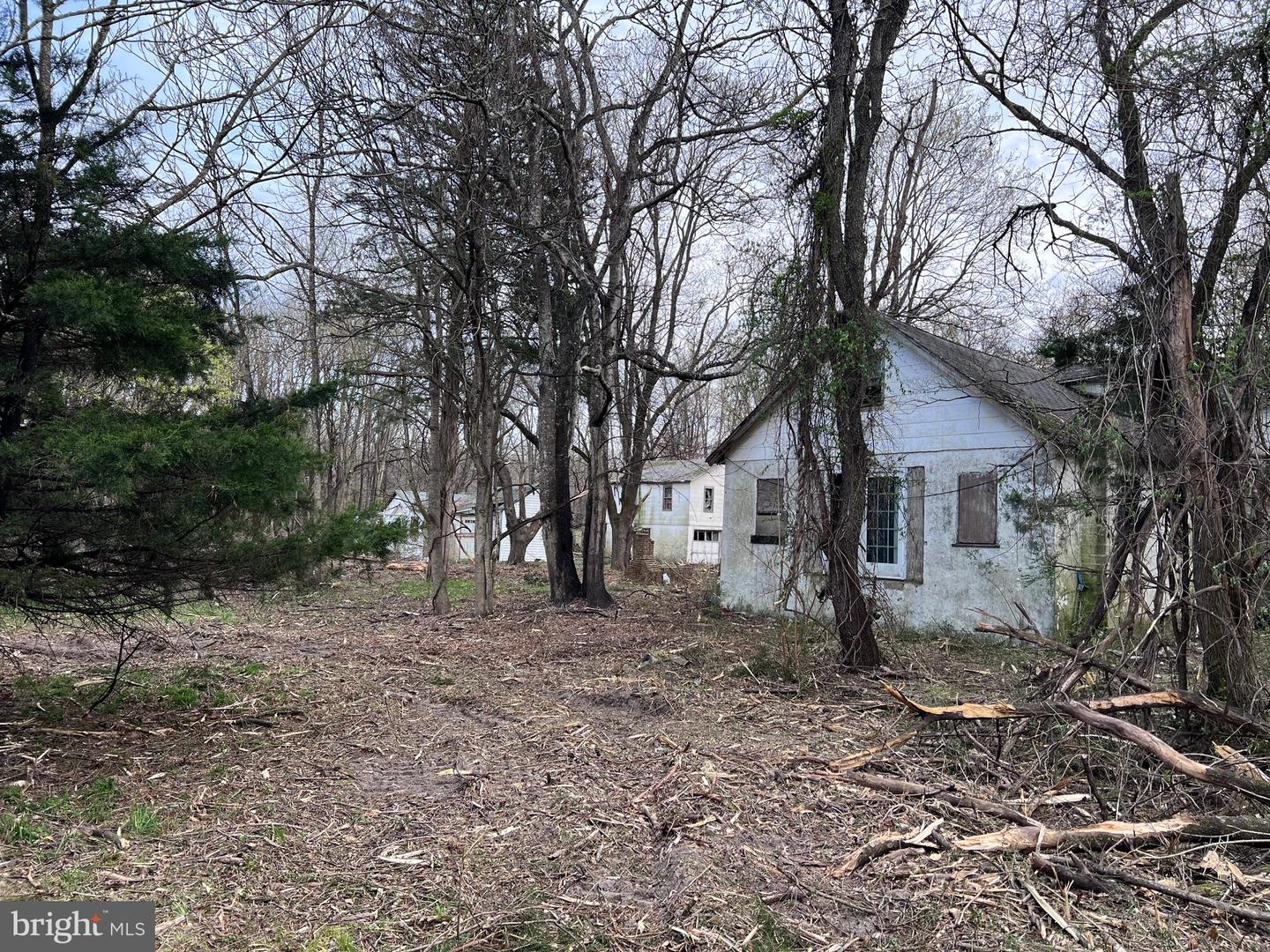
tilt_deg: +3.3
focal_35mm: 26
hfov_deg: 67.3
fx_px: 954
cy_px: 476
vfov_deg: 53.1
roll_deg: -1.8
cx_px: 635
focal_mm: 5.7
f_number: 1.5
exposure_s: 1/427
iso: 50
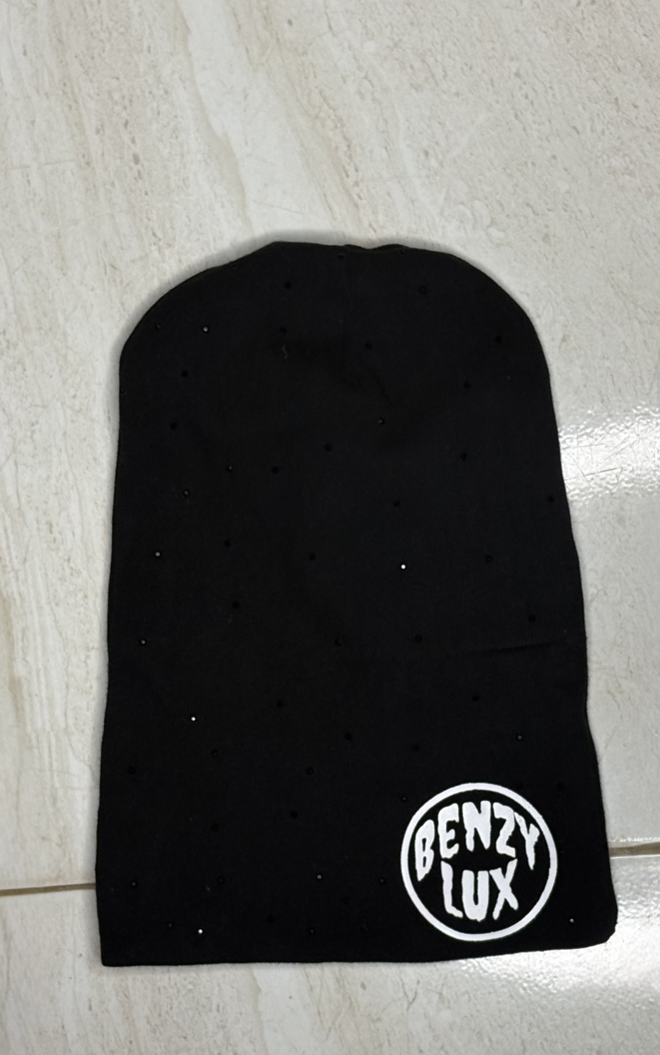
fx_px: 1612
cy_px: 522
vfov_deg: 36.3
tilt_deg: -82.6
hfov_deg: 23.1
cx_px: 319
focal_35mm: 56
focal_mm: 5.96
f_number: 1.6
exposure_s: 1/60
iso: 100
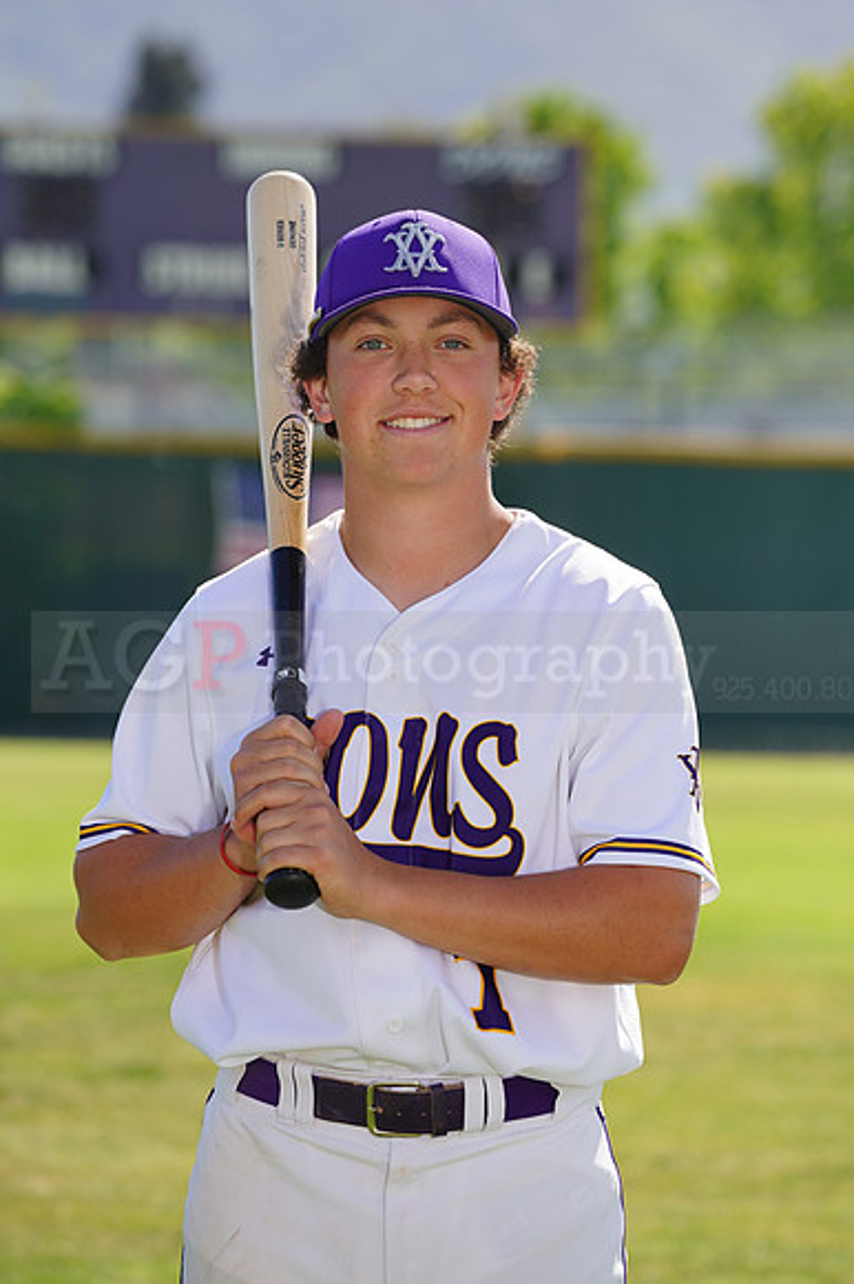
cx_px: 427
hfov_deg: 5.6
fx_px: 8692
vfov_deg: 8.4
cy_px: 642
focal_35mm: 244
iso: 100
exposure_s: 1/250
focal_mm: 244
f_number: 8
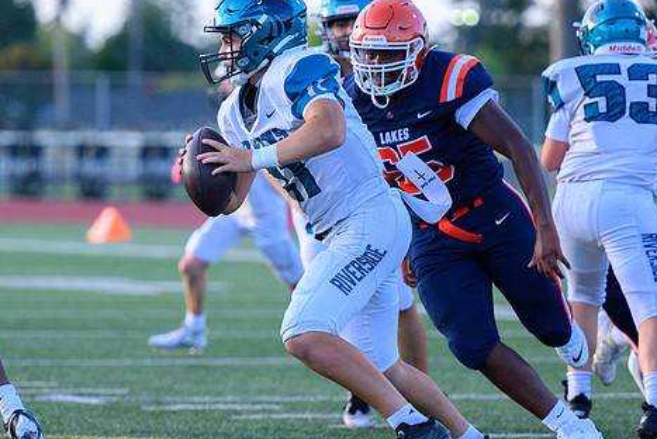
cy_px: 275
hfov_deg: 5.8
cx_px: 293
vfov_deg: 3.9
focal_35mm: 354
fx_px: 6464
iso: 2800
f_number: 4
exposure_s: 1/2000
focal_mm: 230
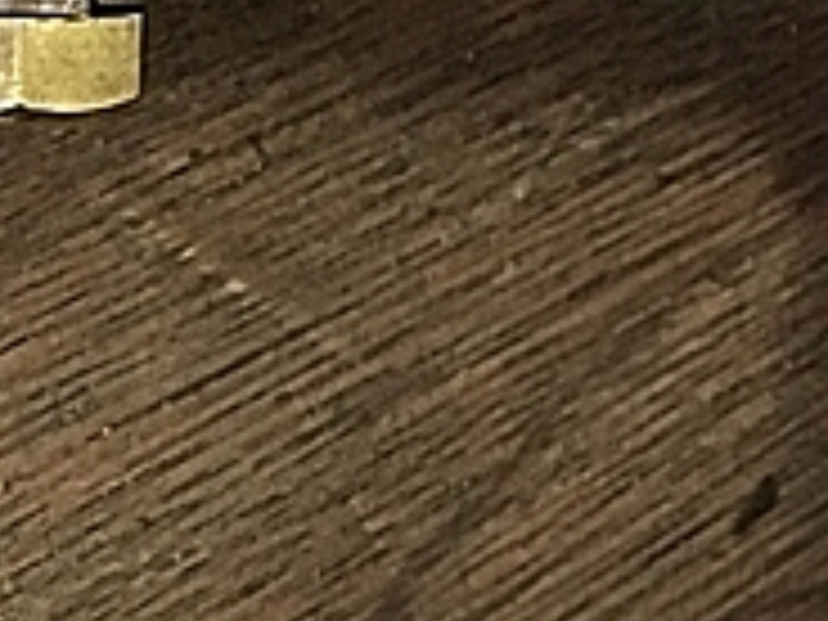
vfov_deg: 14.0
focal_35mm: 101
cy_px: -216
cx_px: 1174
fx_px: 2416
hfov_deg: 17.8
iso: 200
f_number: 2.2
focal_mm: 4.15
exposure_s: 1/24
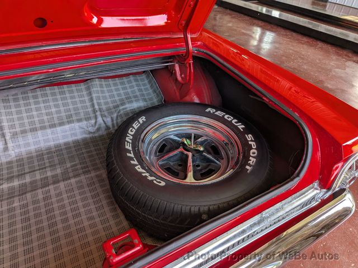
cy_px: 134
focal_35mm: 24
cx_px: 179
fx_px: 248
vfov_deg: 56.8
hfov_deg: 71.6
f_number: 1.7
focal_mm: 4.53
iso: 39
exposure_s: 1/166
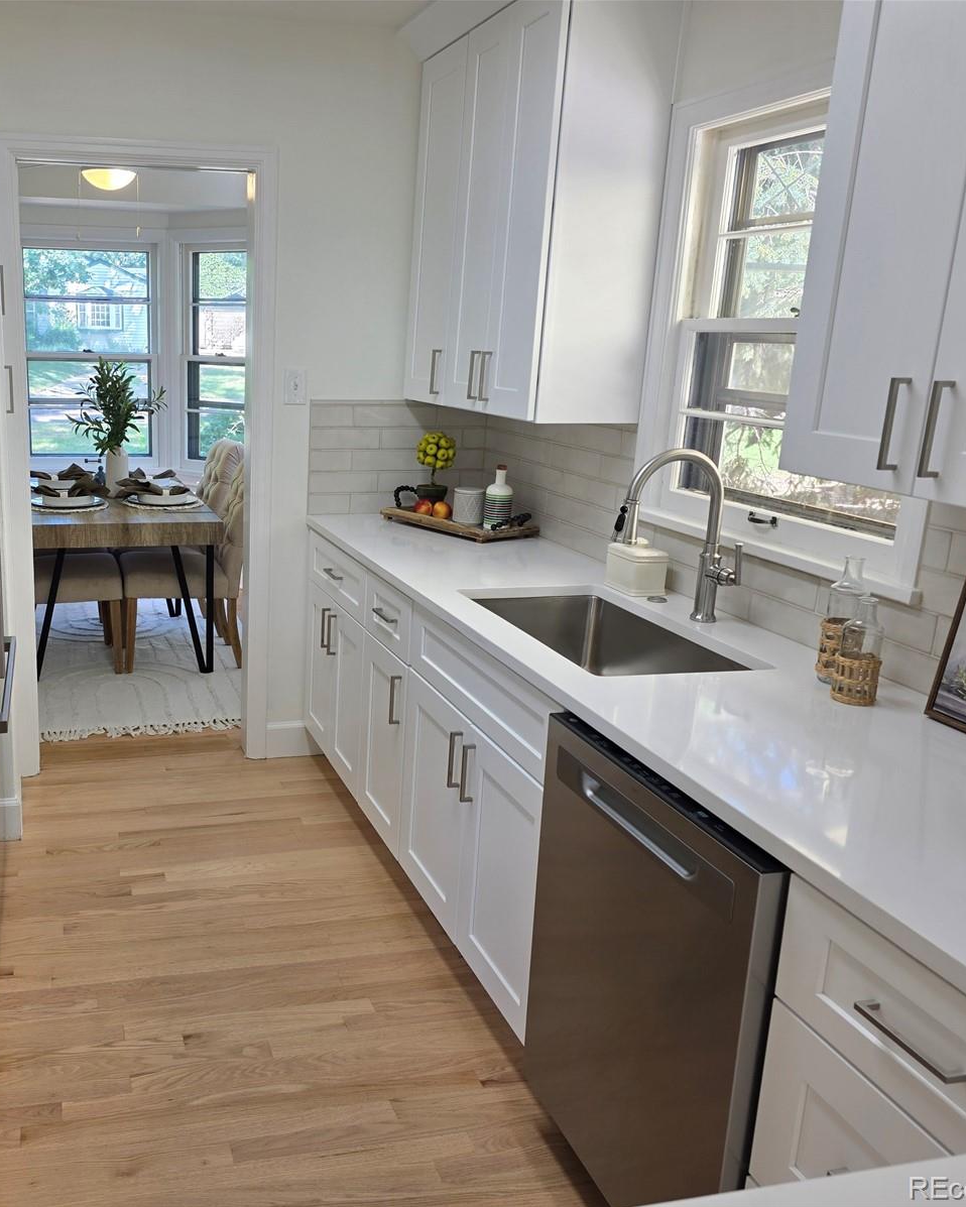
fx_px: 1072
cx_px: 265
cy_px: 604
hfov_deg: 47.1
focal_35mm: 30
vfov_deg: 58.8
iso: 64
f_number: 1.7
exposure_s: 1/120
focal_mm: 6.3
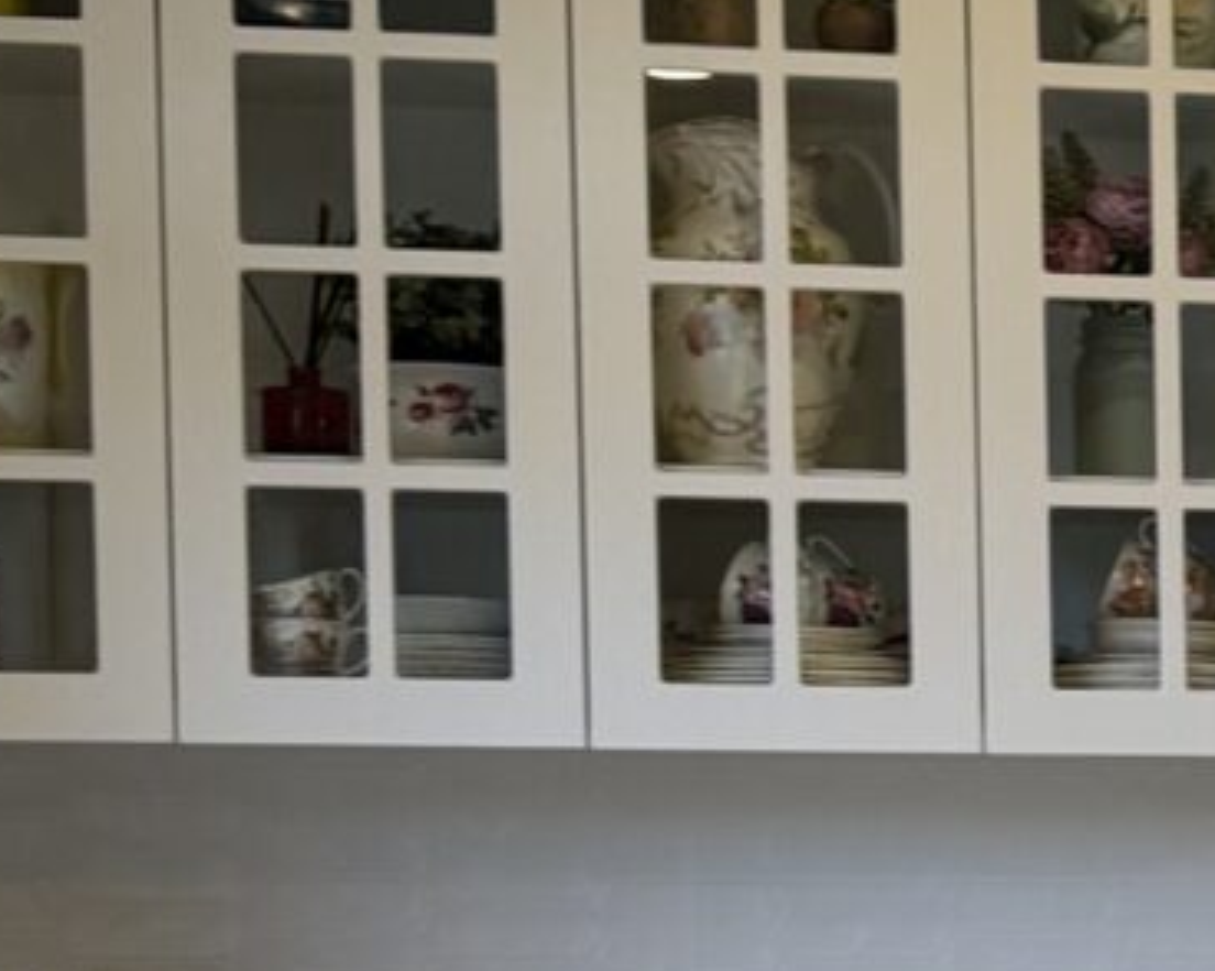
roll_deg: -0.5
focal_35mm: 163
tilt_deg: -2.9
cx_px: 2169
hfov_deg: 11.1
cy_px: 1229
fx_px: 5858
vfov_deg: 9.3
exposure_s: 1/121
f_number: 1.78
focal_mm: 6.76
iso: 64
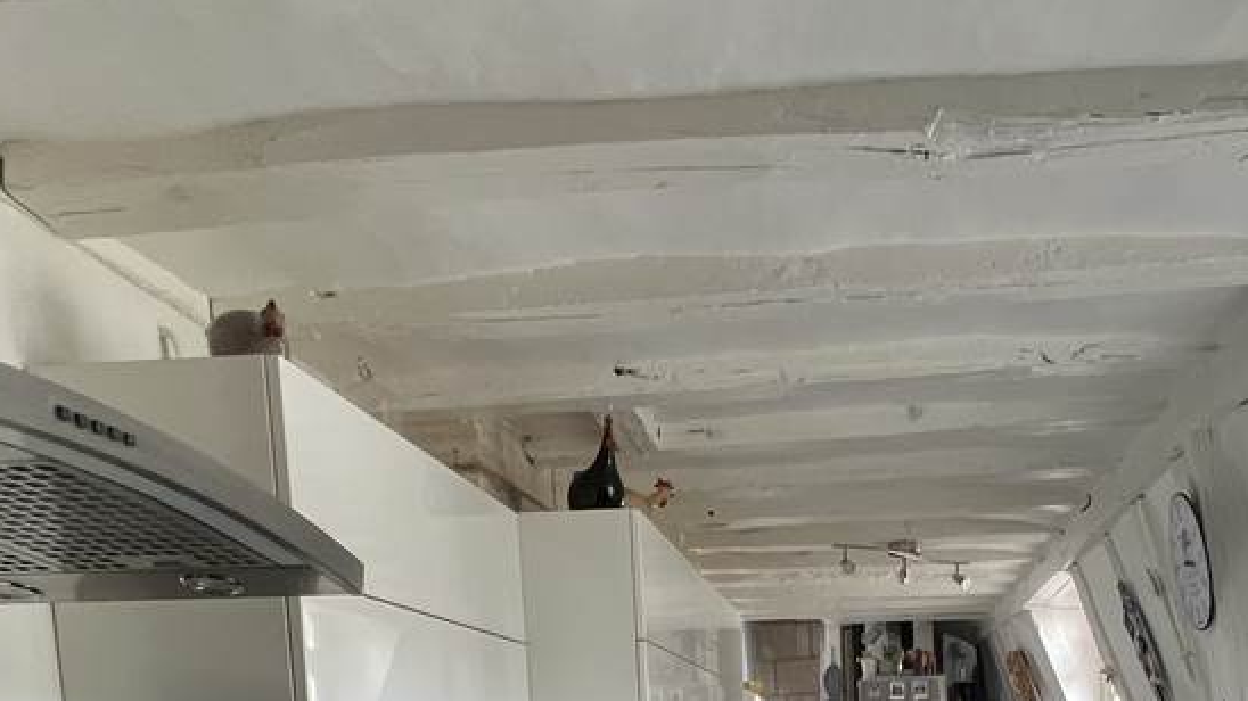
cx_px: 831
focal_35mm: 31
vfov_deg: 30.9
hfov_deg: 61.1
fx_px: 1026
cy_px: 874
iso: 200
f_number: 1.8
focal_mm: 1.57
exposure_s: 1/99
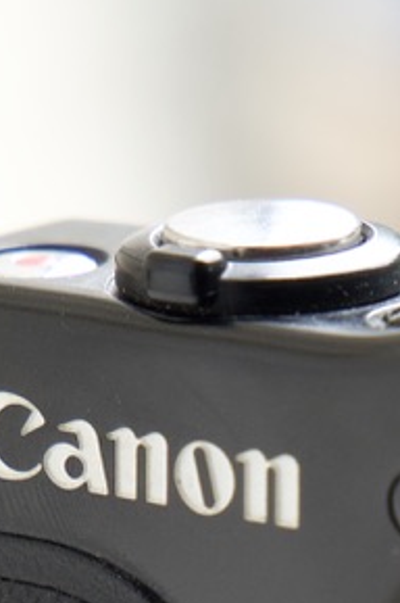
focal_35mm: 395
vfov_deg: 5.2
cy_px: 981
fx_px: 6599
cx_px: 325
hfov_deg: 3.5
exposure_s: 1/160
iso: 500
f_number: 6.3
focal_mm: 70
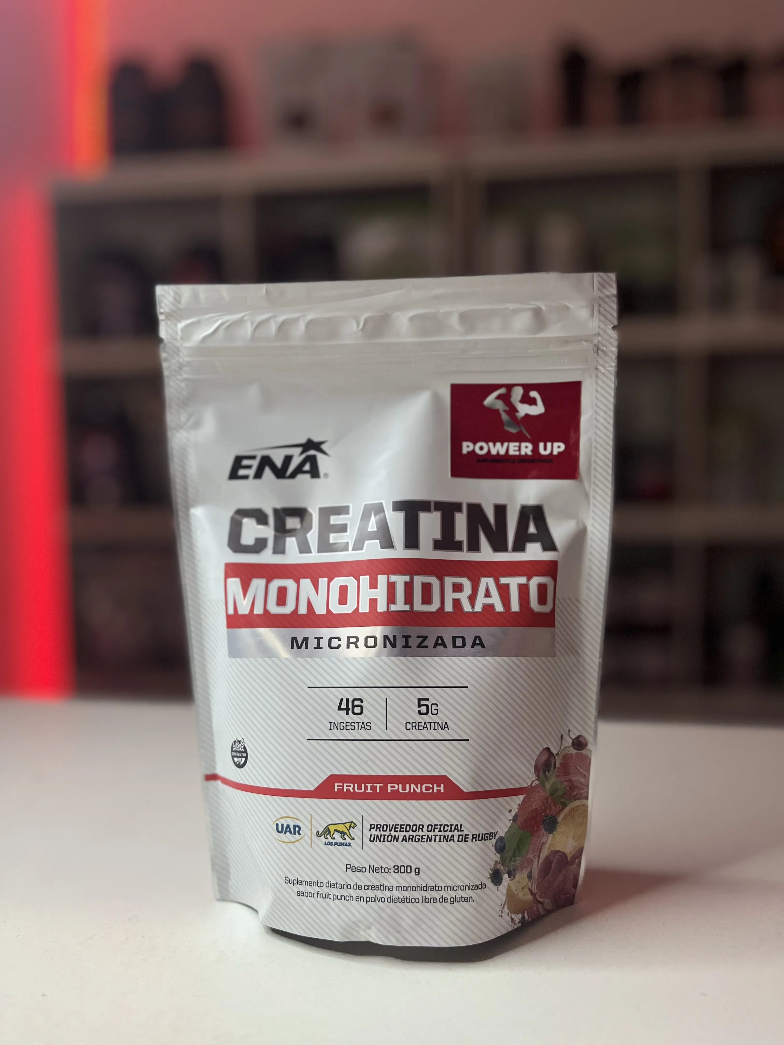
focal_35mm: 26
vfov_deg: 67.3
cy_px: 522
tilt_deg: -4.3
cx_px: 392
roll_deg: +0.9
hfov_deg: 53.1
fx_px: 785
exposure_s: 1/50
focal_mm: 5.1
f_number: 1.6
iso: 200
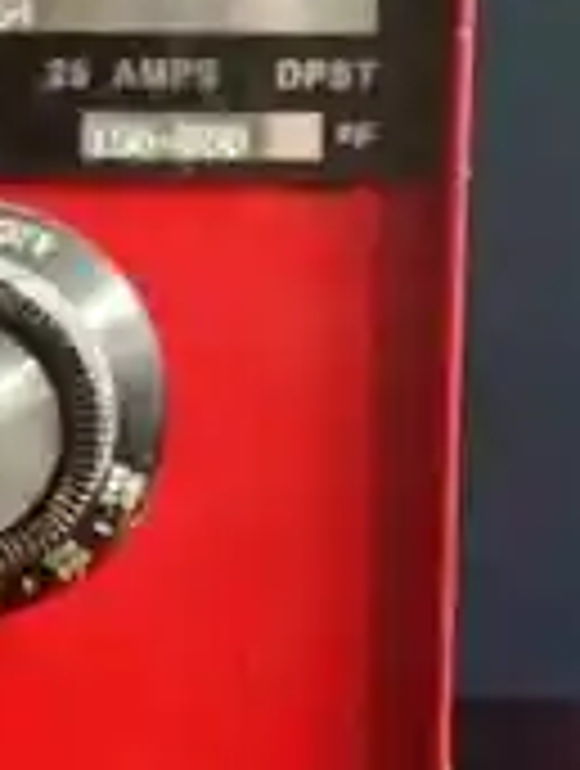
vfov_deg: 27.7
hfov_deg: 20.6
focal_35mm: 70
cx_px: 31
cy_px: 347
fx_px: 1558
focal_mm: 5.5
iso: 2500
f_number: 2.3
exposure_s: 1/50
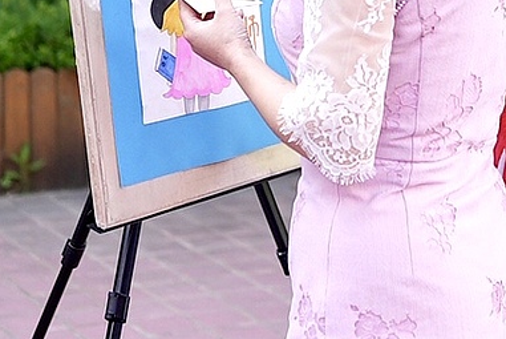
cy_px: -16
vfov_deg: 11.2
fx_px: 1703
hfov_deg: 16.8
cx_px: 360
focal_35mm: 121
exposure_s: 1/1000
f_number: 1.4
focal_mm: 24
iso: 100
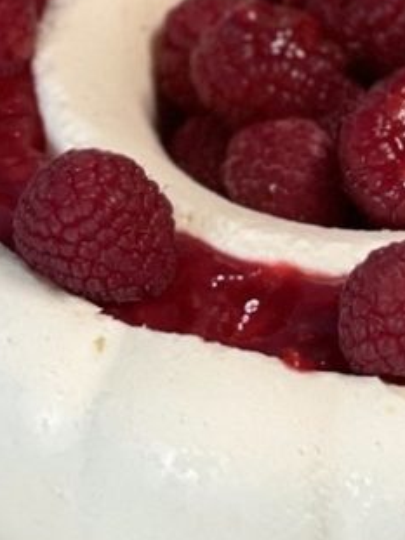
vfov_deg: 7.6
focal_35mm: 261
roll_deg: -1.0
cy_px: 104
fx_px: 4074
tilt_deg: -37.9
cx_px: 344
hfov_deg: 5.7
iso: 200
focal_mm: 6
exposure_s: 1/122
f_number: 2
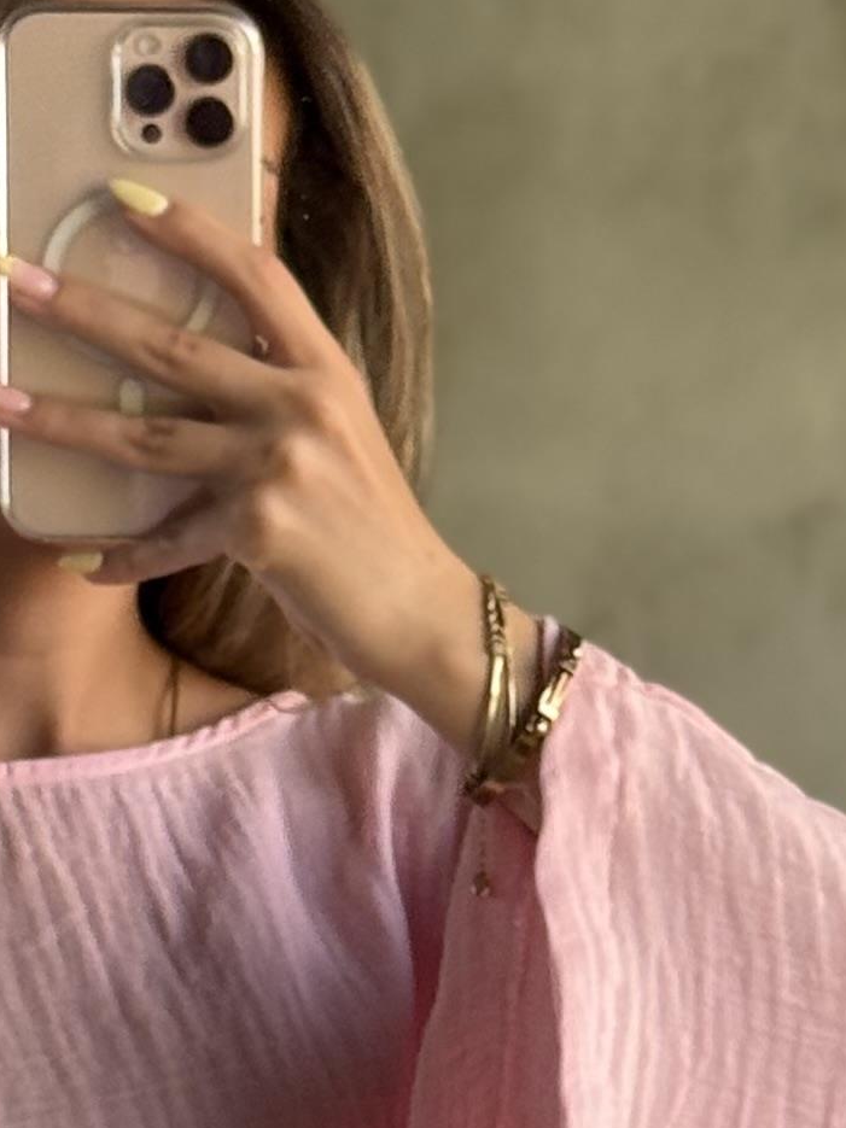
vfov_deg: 9.5
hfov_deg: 7.2
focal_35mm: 207
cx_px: 100
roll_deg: +0.6
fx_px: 6747
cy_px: 1251
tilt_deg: -18.2
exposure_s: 1/61
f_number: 1.78
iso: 100
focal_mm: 6.76
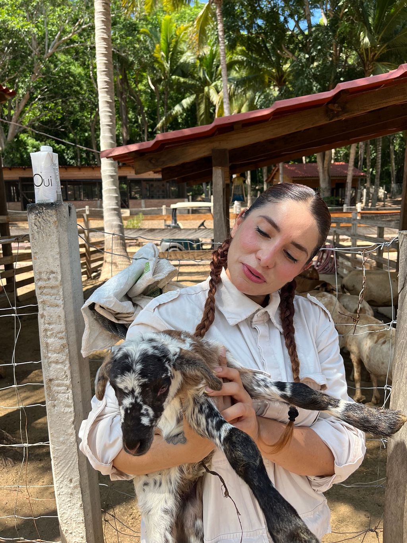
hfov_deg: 53.1
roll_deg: +0.2
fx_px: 408
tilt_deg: -10.0
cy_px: 272
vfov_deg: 67.3
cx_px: 204
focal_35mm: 26
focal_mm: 5.1
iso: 50
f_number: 1.6
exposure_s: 1/951
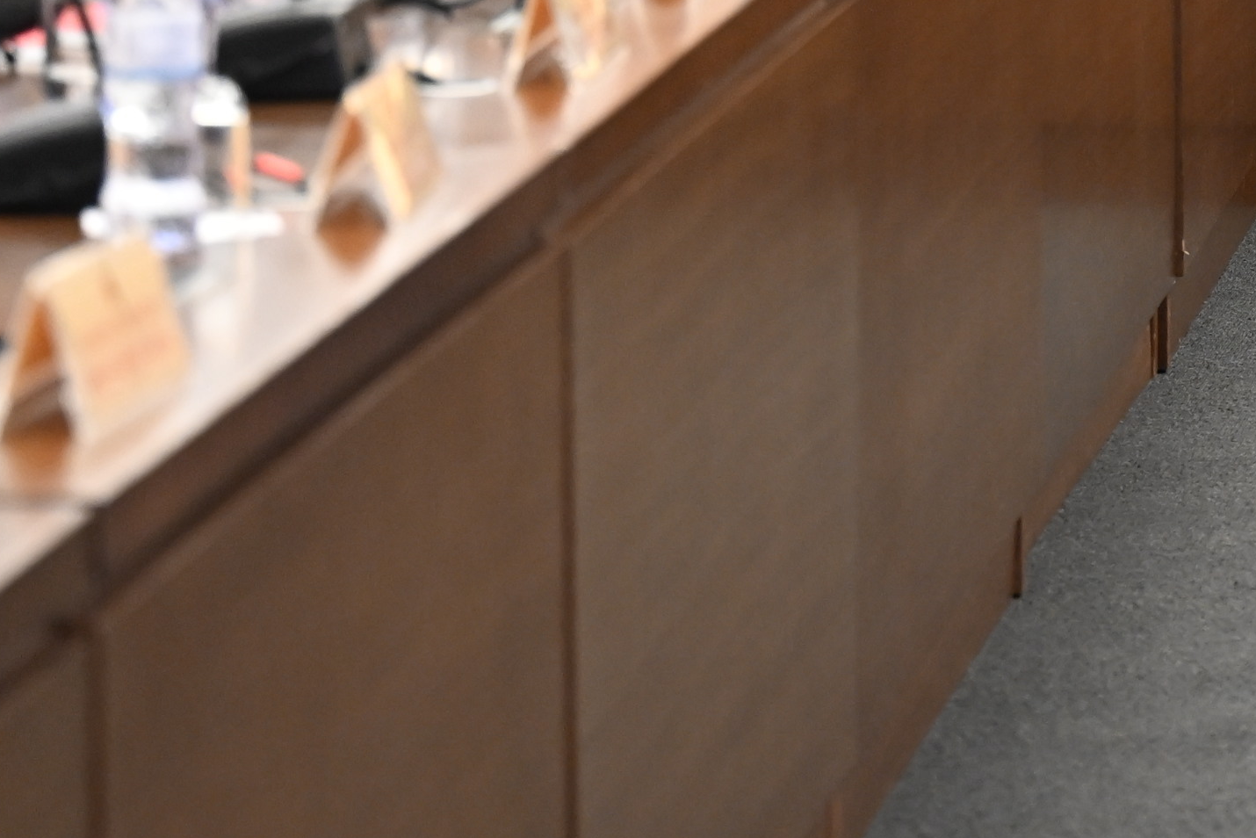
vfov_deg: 4.5
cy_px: -480
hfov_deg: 6.7
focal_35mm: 303
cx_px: 1722
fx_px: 10573
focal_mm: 70
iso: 1000
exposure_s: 1/125
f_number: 2.8
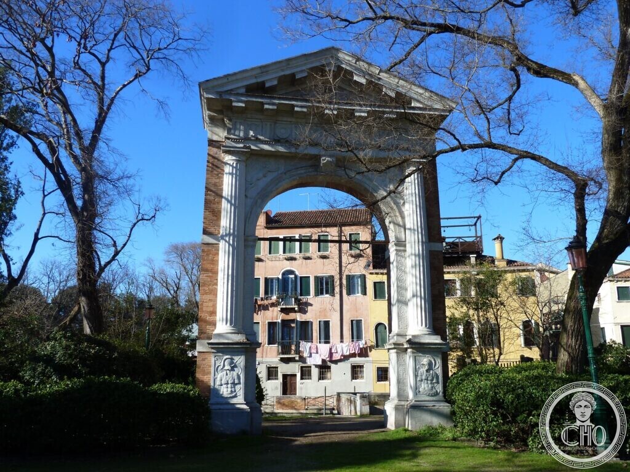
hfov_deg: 61.7
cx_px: 315
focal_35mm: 29
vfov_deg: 48.2
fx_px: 528
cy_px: 236
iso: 80
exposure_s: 1/400
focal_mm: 4.7
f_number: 4
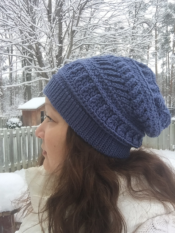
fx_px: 209
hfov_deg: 45.4
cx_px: 88
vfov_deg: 58.4
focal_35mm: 31
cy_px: 116
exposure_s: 1/144
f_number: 2.2
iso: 32
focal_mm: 2.65
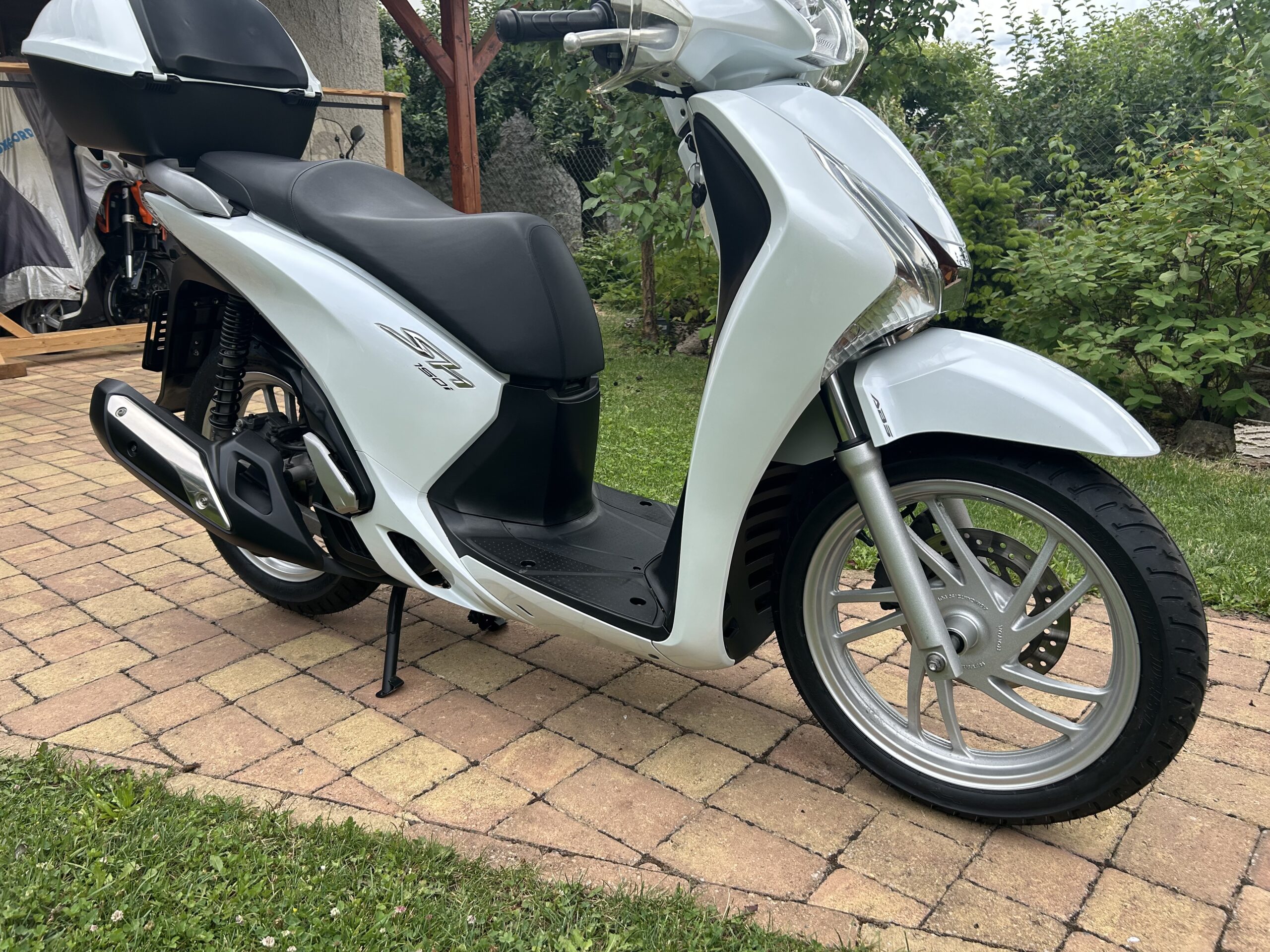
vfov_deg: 53.1
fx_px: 954
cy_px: 476
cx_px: 635
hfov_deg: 67.3
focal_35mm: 26
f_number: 1.5
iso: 50
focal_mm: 5.7
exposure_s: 1/1311
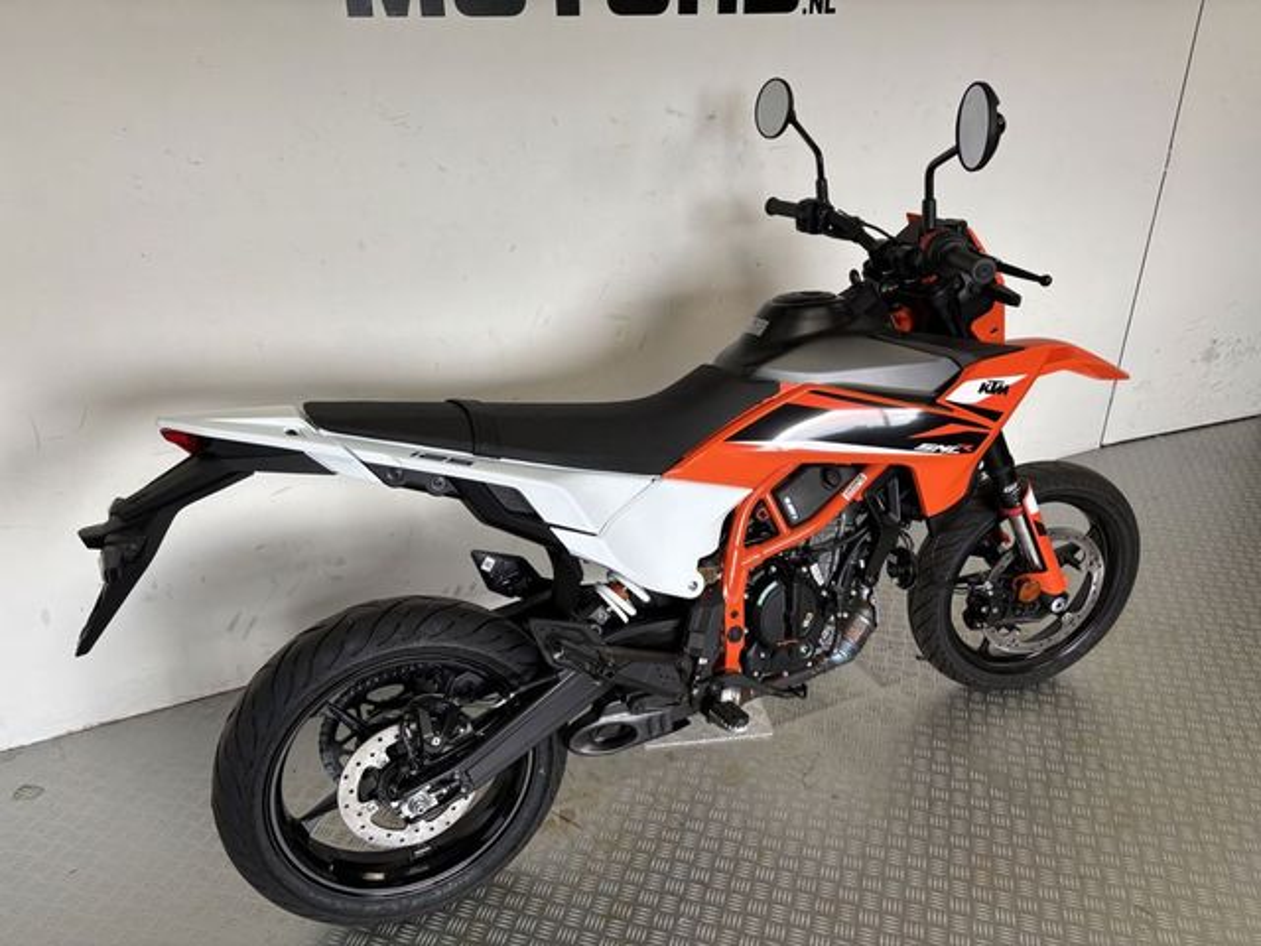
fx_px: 947
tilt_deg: -26.8
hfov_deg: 67.3
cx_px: 630
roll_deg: -0.1
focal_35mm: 26
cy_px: 473
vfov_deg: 53.1
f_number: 1.6
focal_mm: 5.96
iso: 64
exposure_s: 1/100
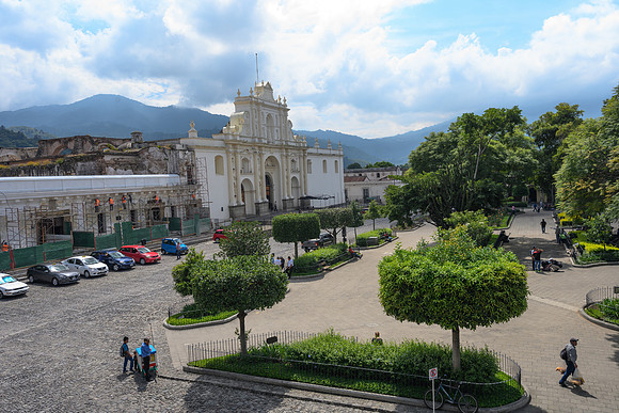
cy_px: 206
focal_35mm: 26
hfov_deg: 68.4
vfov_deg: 48.8
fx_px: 456
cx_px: 310
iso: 64
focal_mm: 26.5
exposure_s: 1/125
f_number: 7.1
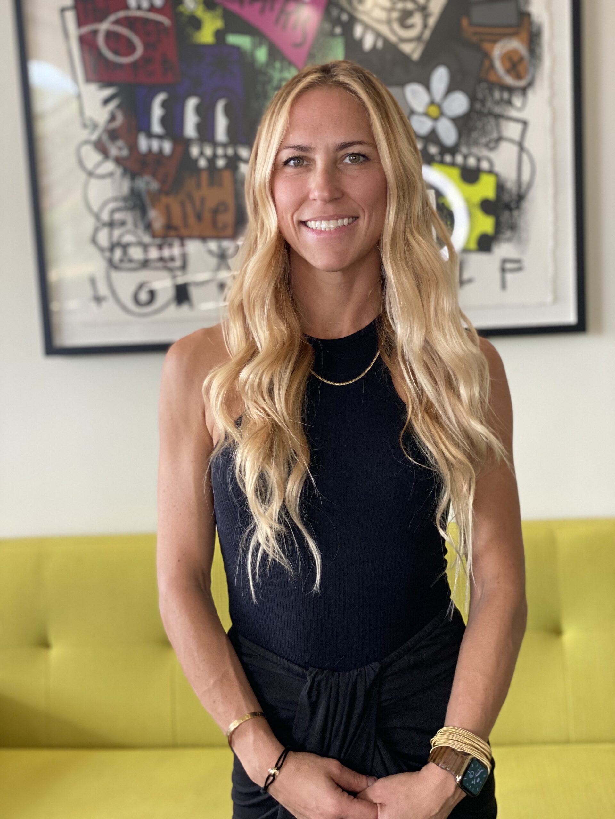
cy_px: 410
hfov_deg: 28.0
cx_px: 308
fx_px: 1232
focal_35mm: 52
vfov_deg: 36.8
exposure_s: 1/120
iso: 200
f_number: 2
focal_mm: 6
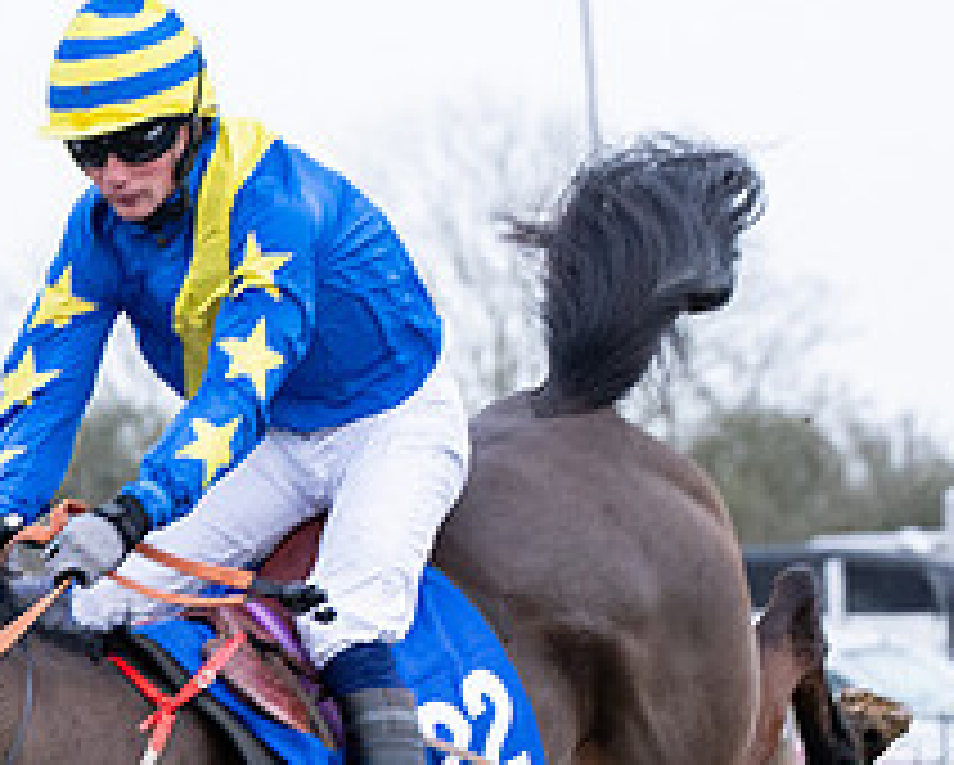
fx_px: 11191
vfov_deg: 3.9
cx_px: 492
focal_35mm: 396
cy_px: 1169
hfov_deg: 4.9
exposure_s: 1/1000
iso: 800
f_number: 4
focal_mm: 93
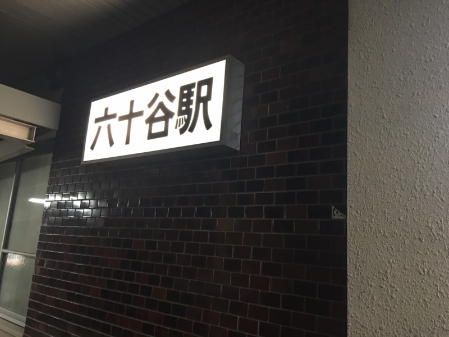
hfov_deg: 61.7
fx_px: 376
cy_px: 168
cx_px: 224
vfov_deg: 48.2
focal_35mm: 29
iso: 100
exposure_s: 1/8
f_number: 2.2
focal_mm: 4.15
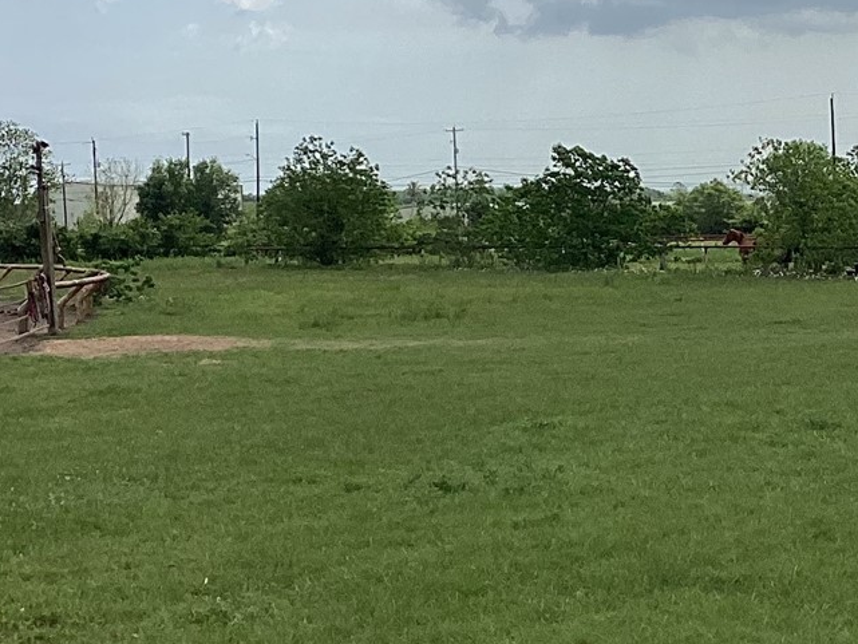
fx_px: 2454
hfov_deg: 19.6
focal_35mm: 99
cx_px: 699
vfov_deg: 14.9
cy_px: 260
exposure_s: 1/2717
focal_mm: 3.3
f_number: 2.4
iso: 25
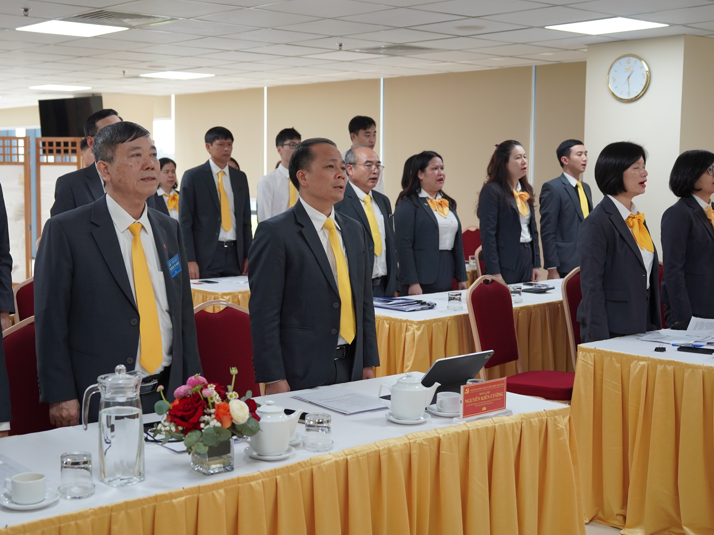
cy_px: 257
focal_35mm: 50
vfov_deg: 29.0
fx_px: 1033
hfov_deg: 38.0
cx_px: 299
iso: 800
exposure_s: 1/160
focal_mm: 40.9
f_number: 4
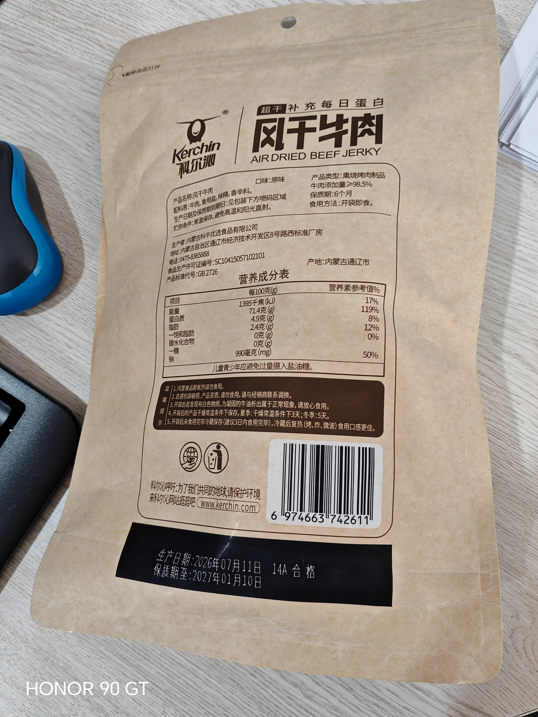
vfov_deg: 65.3
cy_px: 358
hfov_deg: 51.4
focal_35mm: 27
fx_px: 560
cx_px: 269
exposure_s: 1/50
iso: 250
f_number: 1.95
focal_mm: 5.52
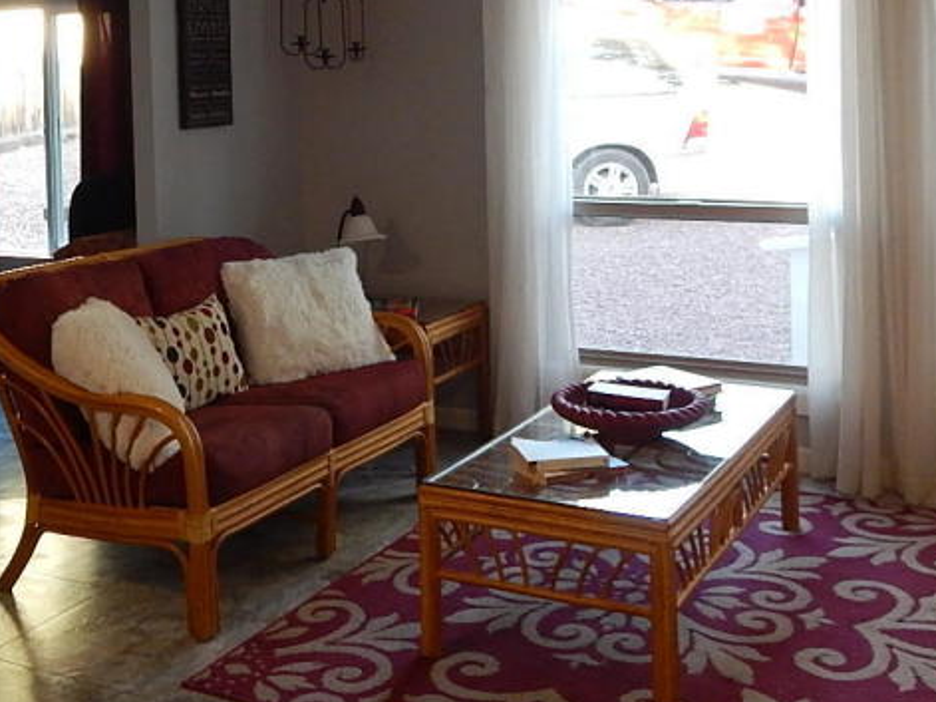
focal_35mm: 50
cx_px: 362
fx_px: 1352
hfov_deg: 38.0
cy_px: 89
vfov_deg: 28.1
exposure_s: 1/30
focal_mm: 4
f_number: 3
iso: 360
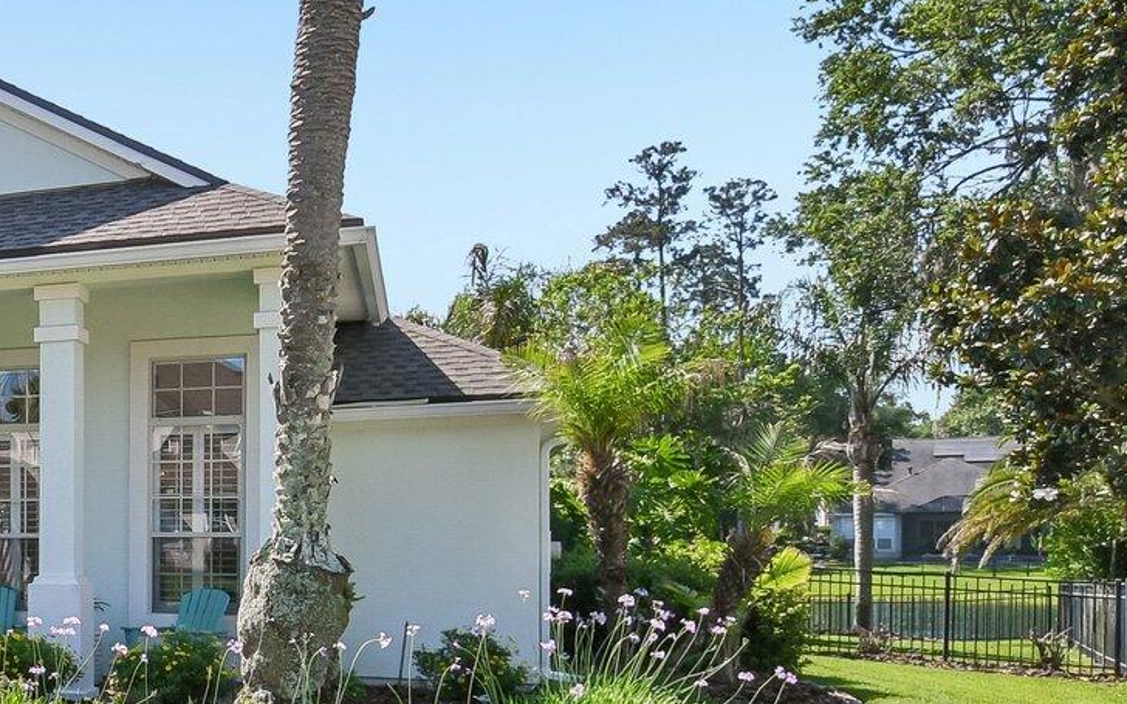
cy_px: 558
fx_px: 1321
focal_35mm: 43
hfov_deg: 35.8
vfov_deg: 29.2
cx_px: -237
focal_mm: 10
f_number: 8
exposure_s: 1/500
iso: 400
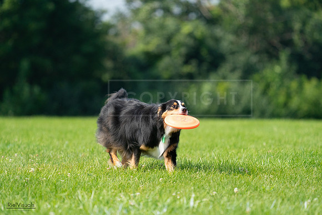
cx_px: 161
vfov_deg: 3.6
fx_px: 3444
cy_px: 108
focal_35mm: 385
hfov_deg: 5.4
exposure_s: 1/4000
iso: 2000
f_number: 6.3
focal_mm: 385
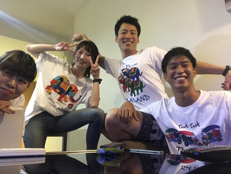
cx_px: 116
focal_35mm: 32
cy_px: 87
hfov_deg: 56.8
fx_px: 214
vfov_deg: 44.2
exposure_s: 1/17
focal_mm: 2.87
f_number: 2.2
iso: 500
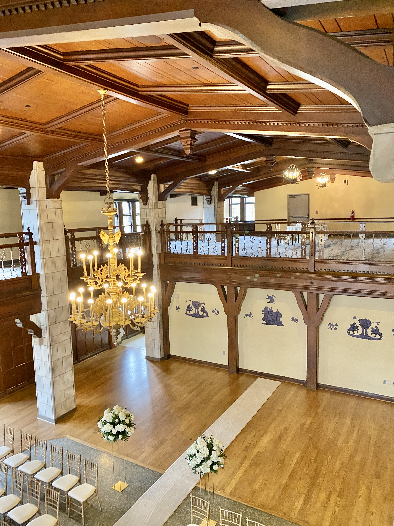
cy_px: 263
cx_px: 197
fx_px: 395
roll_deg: -0.5
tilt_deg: -4.8
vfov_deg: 67.3
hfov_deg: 53.1
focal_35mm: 26
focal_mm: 4.25
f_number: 1.8
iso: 500
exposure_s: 1/40
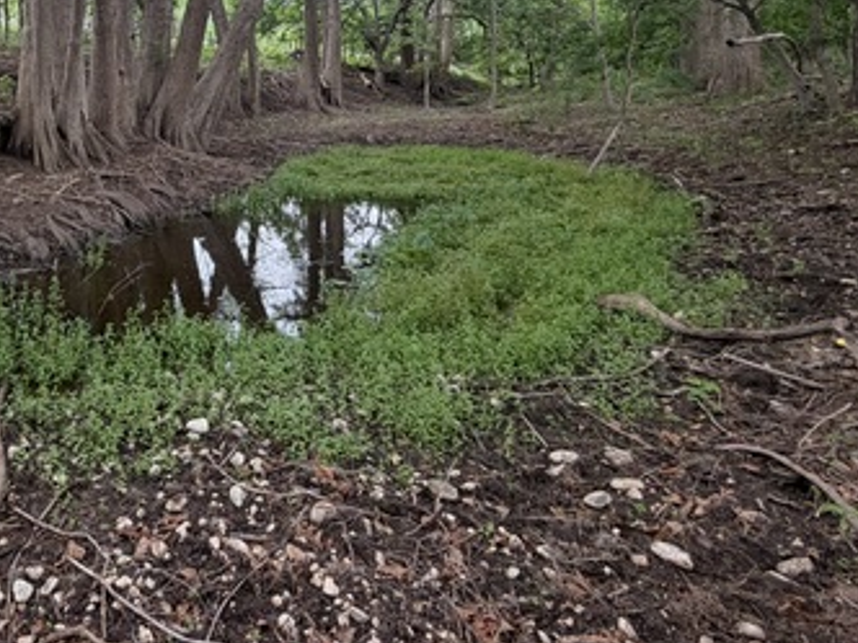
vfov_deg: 46.3
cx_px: 183
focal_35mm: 27
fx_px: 669
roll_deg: +0.9
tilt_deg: +1.2
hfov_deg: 60.6
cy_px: 62
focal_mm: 2.22
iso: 50
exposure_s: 1/137
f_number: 2.2
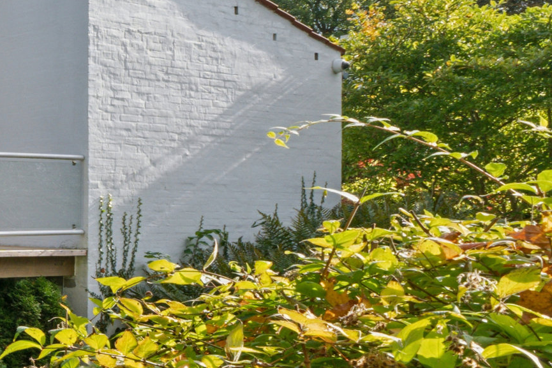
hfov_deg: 23.3
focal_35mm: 52
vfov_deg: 26.0
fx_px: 797
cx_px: -403
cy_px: 154
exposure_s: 1/50
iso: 200
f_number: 13
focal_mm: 10
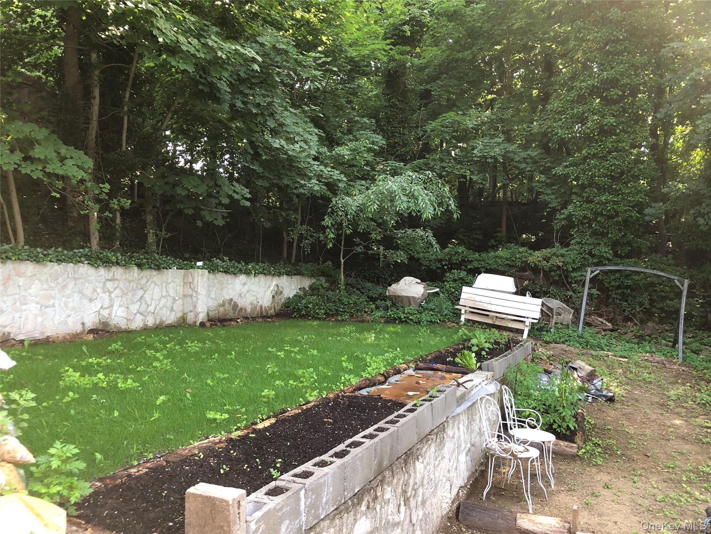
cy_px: 267
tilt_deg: +4.6
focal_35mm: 28
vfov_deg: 49.7
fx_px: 575
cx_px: 356
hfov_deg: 63.4
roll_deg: -0.5
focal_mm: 3.99
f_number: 1.8
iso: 32
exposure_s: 1/30
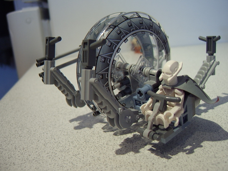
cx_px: 114
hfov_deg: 58.4
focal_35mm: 31
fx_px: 204
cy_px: 86
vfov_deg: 45.4
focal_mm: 8.13
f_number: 2.7
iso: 100
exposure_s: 1/15
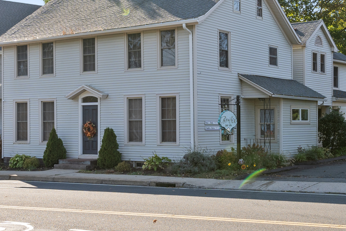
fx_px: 673
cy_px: 73
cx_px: 185
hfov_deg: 28.8
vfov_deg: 19.4
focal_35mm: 70
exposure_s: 1/500
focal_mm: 28
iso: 320
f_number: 8
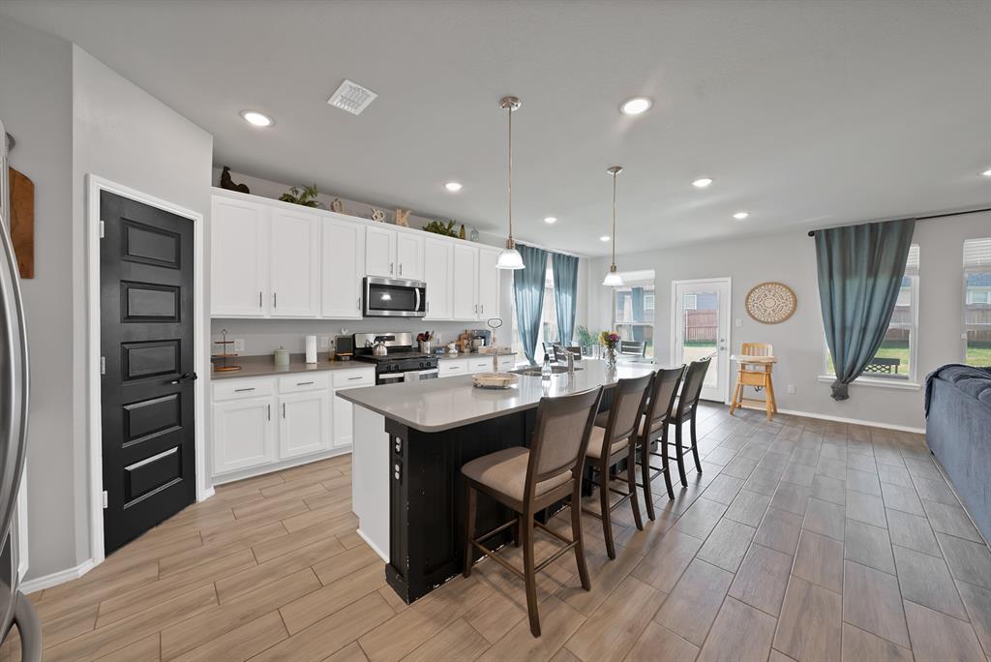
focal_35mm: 12
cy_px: 331
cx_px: 496
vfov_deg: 90.1
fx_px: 331
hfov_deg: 112.6
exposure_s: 1/3
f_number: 9
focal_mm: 12
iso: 640
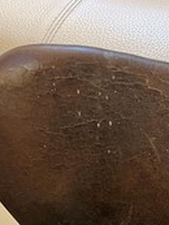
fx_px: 390
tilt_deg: -52.5
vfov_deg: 31.5
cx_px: 98
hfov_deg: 24.4
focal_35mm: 60
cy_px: 172
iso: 250
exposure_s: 1/50
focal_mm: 5.1
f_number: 1.6
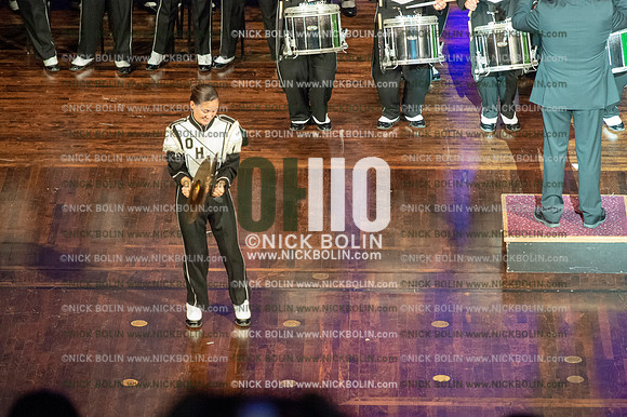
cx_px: 314
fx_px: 3655
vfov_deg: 6.5
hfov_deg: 9.8
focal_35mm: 210
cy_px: 208
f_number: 5.6
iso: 8000
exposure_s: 1/200
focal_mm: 210
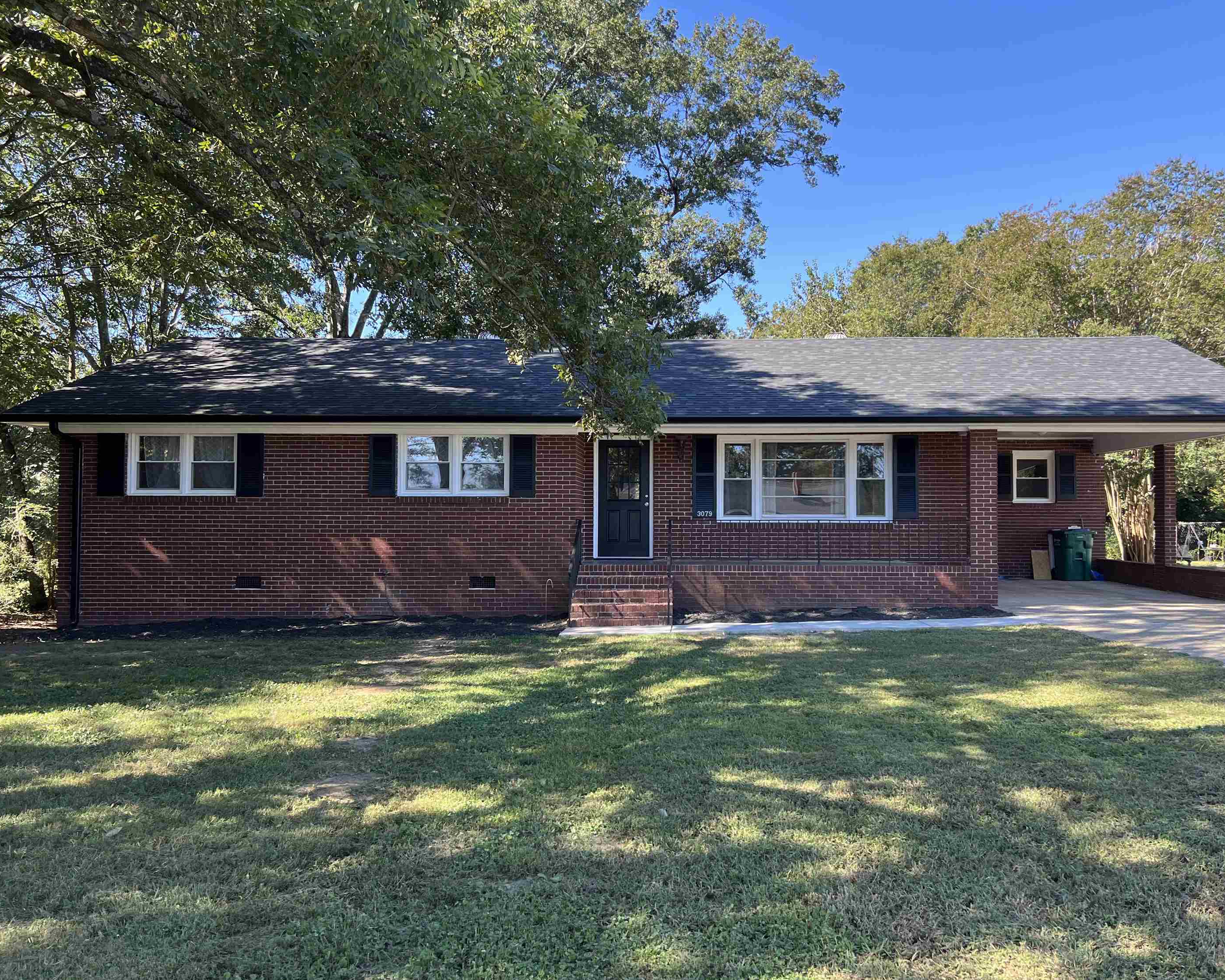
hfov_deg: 62.1
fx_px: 1015
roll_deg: -0.5
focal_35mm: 28
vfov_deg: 51.5
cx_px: 660
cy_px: 492
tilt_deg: +0.3
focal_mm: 5.7
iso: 50
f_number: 1.5
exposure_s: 1/445
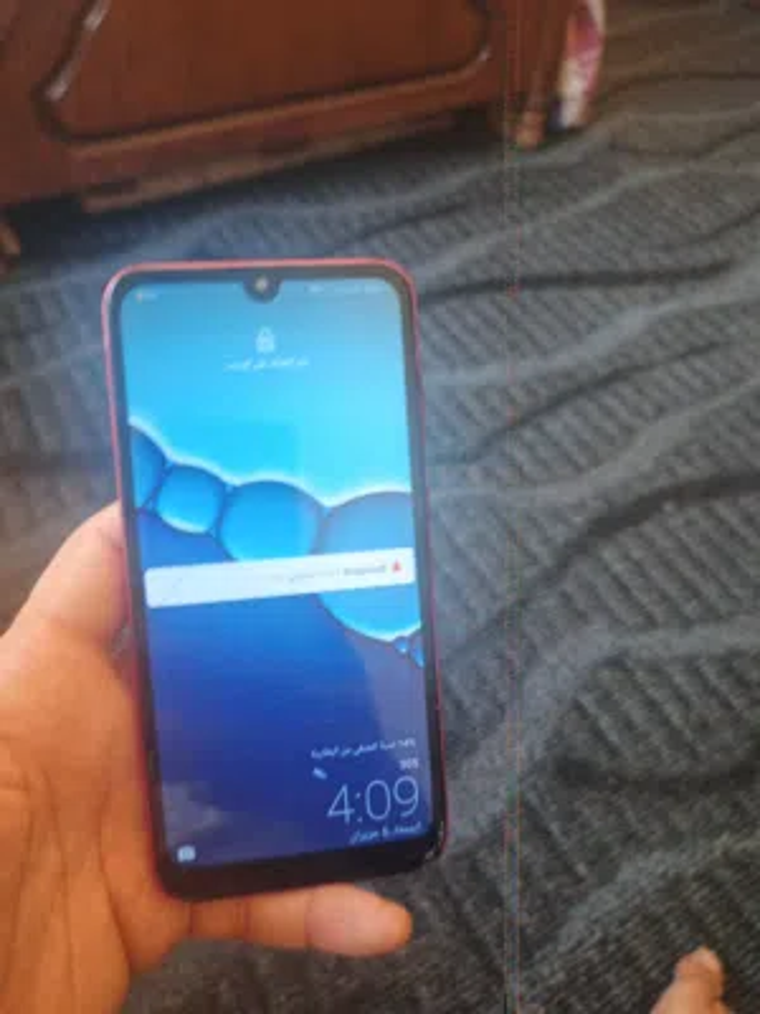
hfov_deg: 58.9
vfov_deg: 73.9
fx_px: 673
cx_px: 380
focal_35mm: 23
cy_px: 507
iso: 5855
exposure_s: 1/25
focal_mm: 5.89
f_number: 1.8
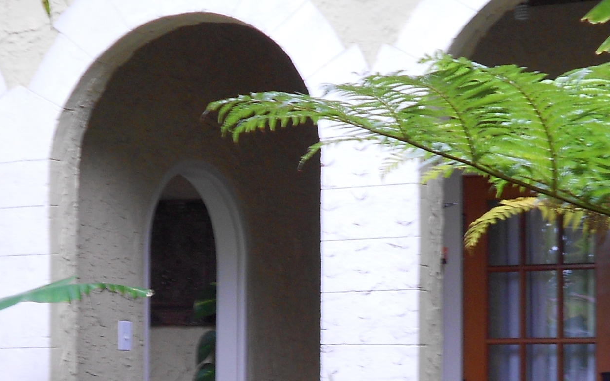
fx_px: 1829
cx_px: 200
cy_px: 418
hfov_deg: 18.9
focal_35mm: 110
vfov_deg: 11.7
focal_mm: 7.7
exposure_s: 1/30
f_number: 4.2
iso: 100
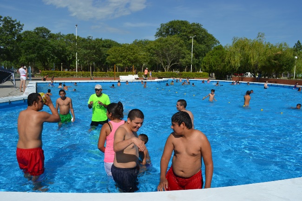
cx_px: 151
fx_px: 226
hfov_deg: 67.4
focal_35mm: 27
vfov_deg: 47.9
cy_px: 100
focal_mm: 18
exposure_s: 1/320
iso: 100
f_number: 9
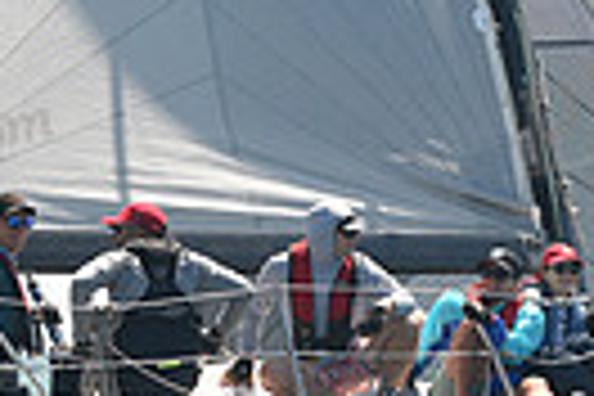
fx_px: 5082
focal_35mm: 308
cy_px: 358
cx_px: 288
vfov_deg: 4.5
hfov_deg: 6.7
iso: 250
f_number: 4
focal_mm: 70
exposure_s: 1/800
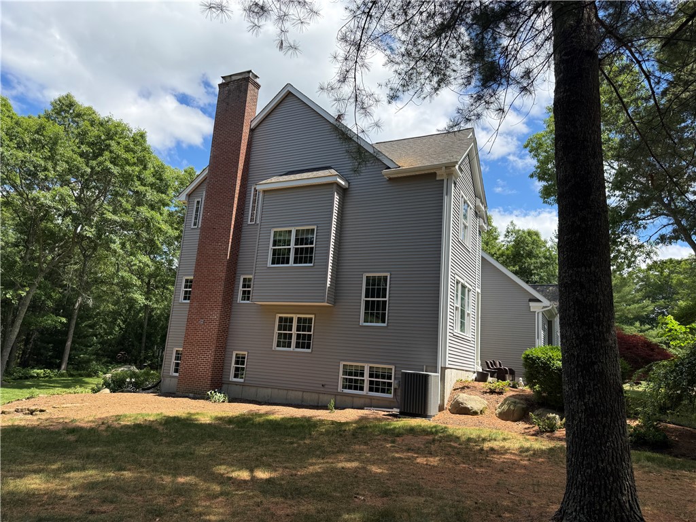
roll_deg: -5.2
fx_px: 483
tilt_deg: +12.5
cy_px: 261
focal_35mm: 24
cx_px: 348
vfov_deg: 56.8
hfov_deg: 71.6
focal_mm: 6.76
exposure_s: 1/2525
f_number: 1.78
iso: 100
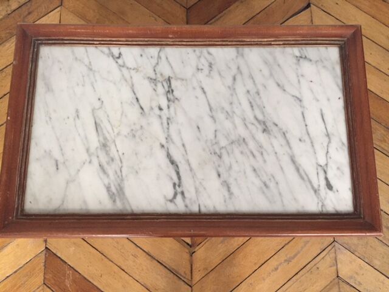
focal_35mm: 29
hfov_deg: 61.7
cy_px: 146
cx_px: 194
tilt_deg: -80.2
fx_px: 326
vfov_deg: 48.2
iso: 250
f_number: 2.2
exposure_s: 1/20
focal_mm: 4.15
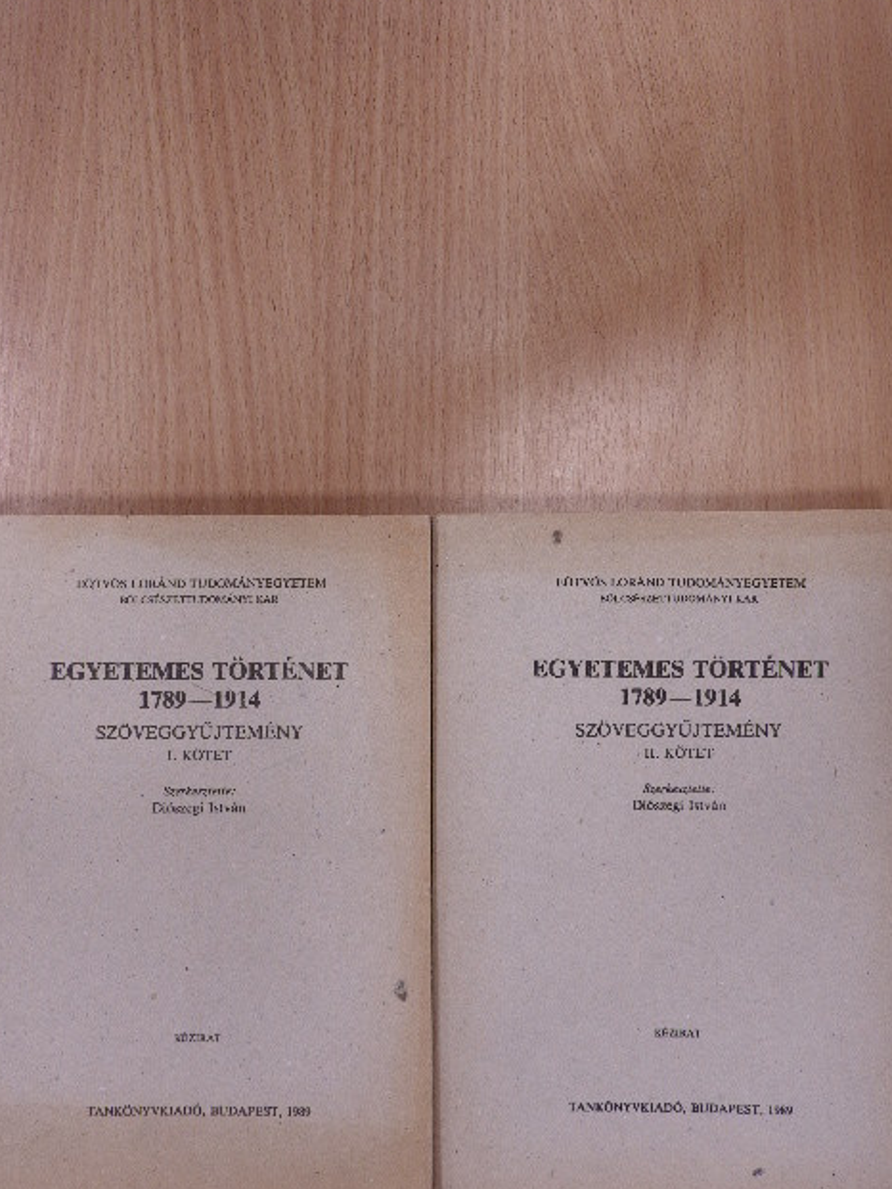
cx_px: 435
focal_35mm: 34
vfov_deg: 53.9
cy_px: 584
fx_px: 1168
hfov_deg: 41.8
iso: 100
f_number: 3.6
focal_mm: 5.9
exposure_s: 1/30
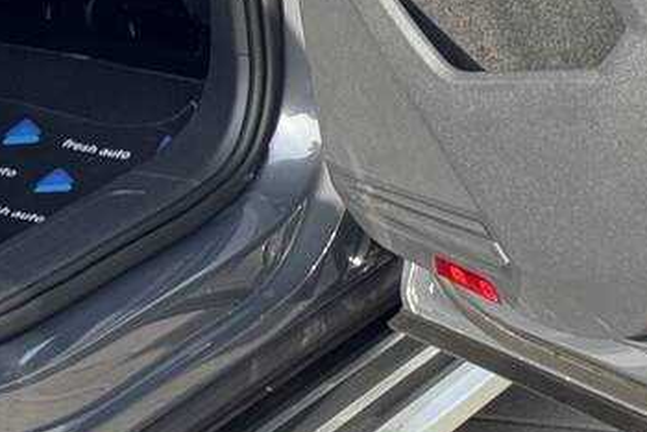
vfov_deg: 7.9
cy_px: -157
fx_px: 3076
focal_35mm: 171
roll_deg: +0.1
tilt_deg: -17.7
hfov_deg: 11.8
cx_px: 719
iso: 64
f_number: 1.78
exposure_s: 1/765
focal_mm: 6.76
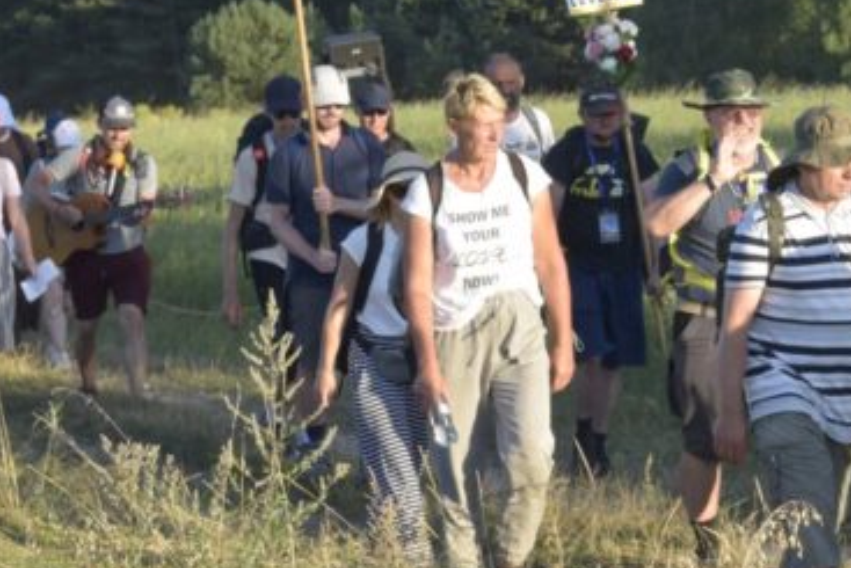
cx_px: 941
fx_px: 4942
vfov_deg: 6.6
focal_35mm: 209
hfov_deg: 9.7
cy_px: 94
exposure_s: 1/320
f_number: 9
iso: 400
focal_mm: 50
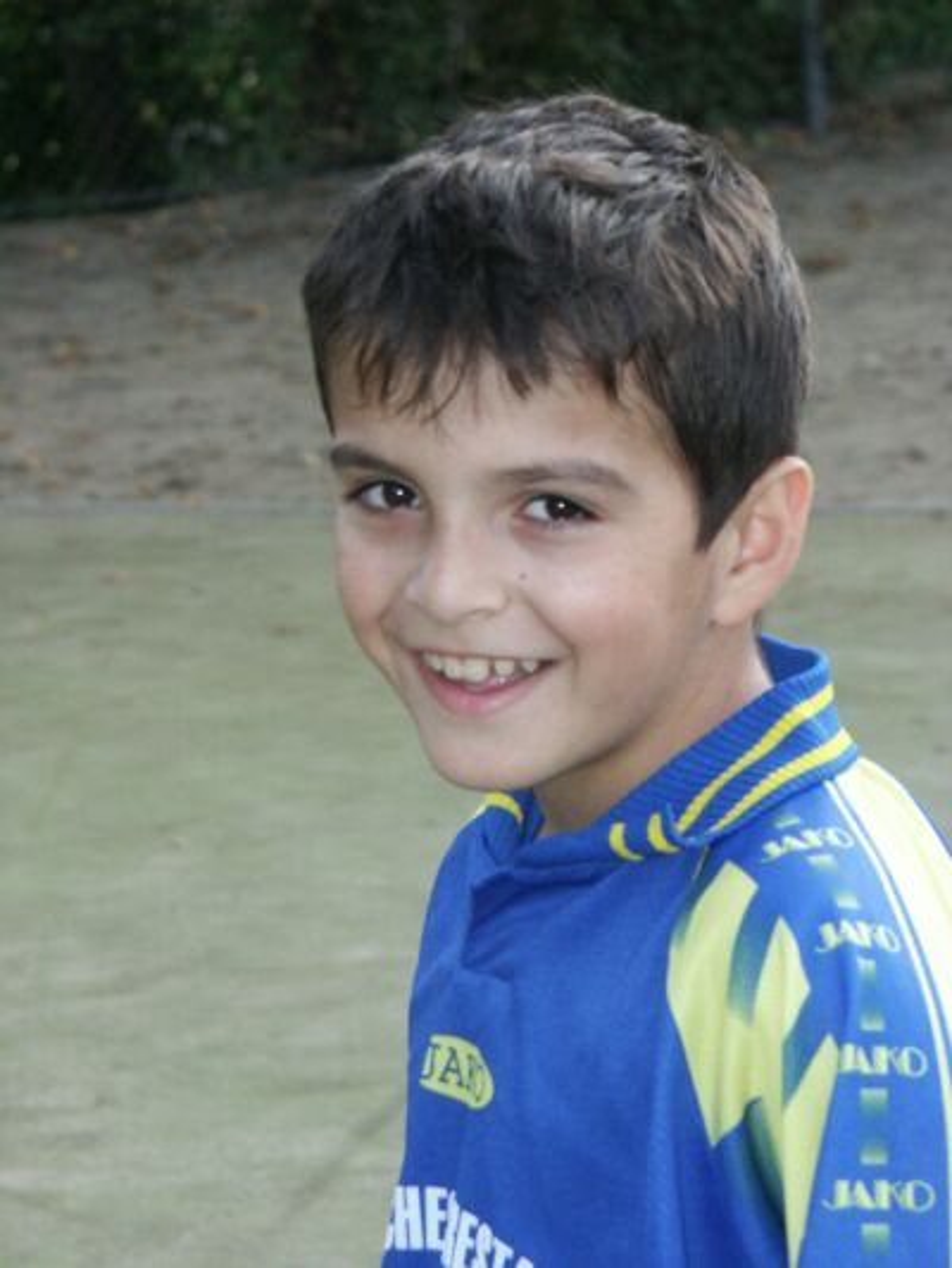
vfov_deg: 12.4
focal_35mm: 159
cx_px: 476
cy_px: 634
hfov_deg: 9.3
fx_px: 5828
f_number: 4.5
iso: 200
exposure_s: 1/350
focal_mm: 40.18
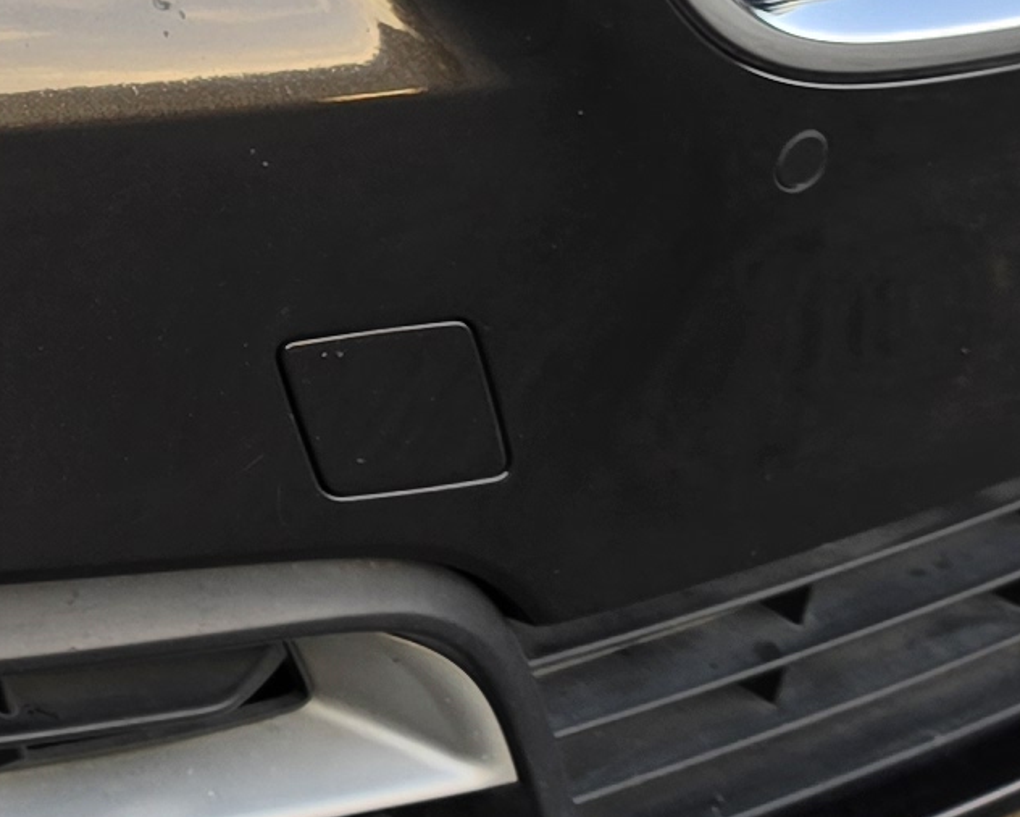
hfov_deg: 12.6
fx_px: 4288
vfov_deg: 10.3
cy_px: -588
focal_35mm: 142
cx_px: -667
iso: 10
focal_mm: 6.5
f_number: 1.4
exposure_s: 1/126
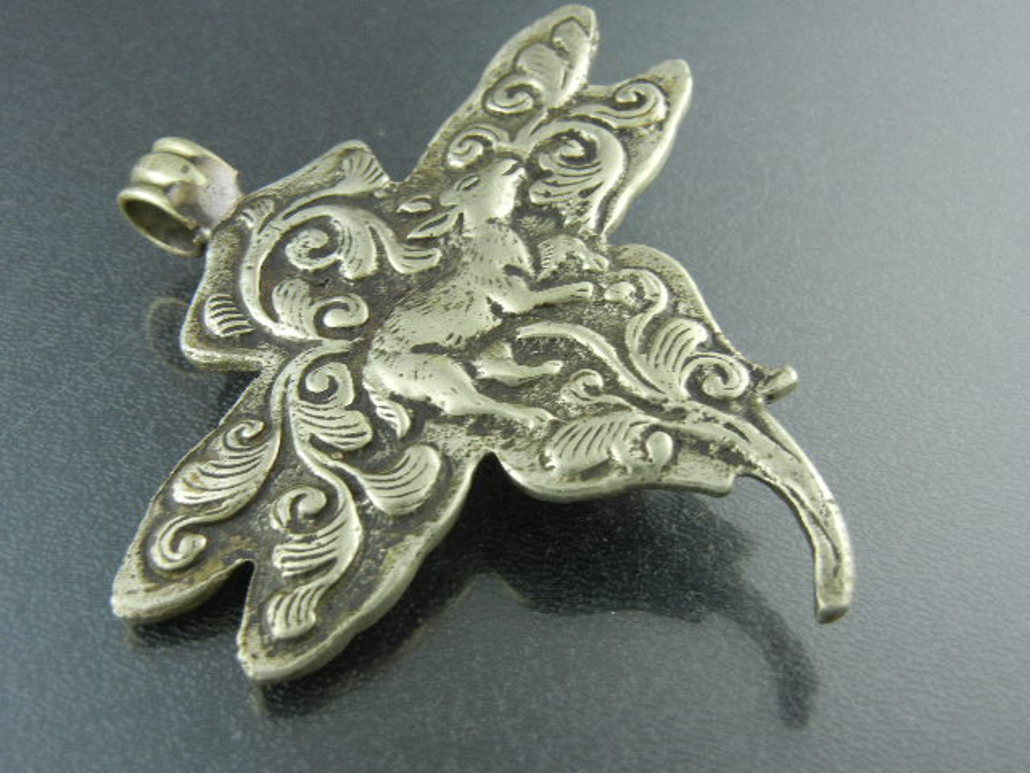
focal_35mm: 52
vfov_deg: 28.0
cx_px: 515
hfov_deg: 36.8
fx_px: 1547
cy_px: 386
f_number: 3.9
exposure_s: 1/7.4
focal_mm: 9.3
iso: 200
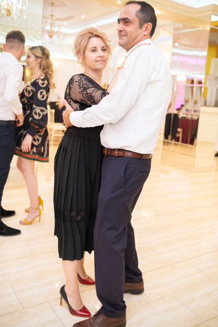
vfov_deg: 54.4
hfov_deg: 37.9
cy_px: 164
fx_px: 318
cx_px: 109
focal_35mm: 35
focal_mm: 23
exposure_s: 1/60
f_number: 2
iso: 1250
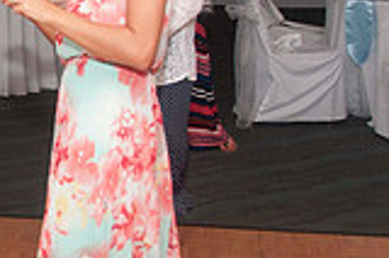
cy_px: 74
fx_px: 1175
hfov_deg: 17.3
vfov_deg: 12.5
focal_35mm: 109
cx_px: -158
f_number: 5.6
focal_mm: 20
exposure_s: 1/60
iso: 400
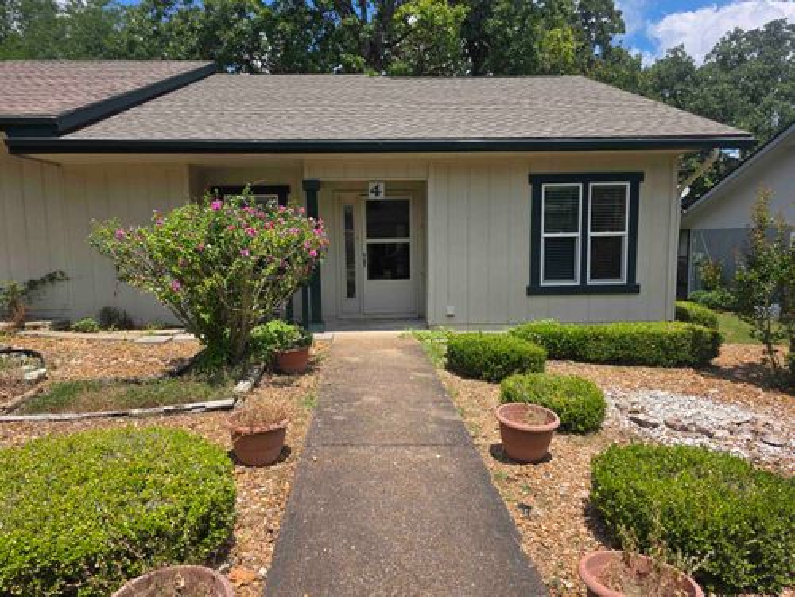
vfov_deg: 58.9
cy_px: 298
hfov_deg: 73.9
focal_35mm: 23
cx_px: 398
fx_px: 528
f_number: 1.7
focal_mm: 6.3
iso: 80
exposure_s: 1/4434
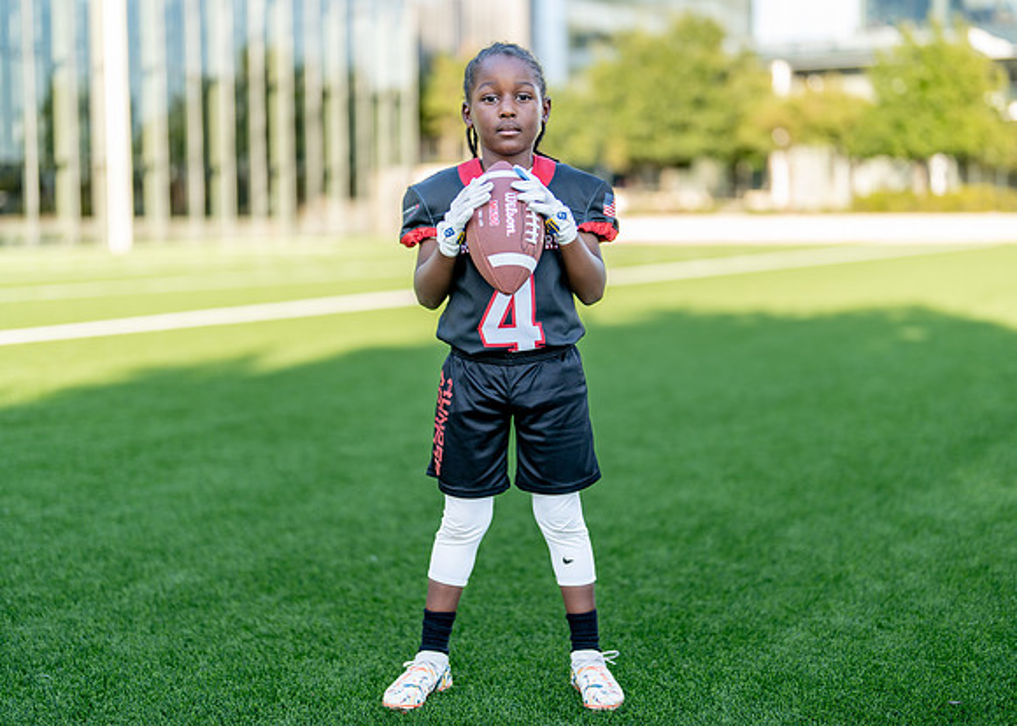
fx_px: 1601
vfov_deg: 25.5
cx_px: 520
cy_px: 346
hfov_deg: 35.2
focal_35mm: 55
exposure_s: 1/1000
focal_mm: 50
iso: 100
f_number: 1.2
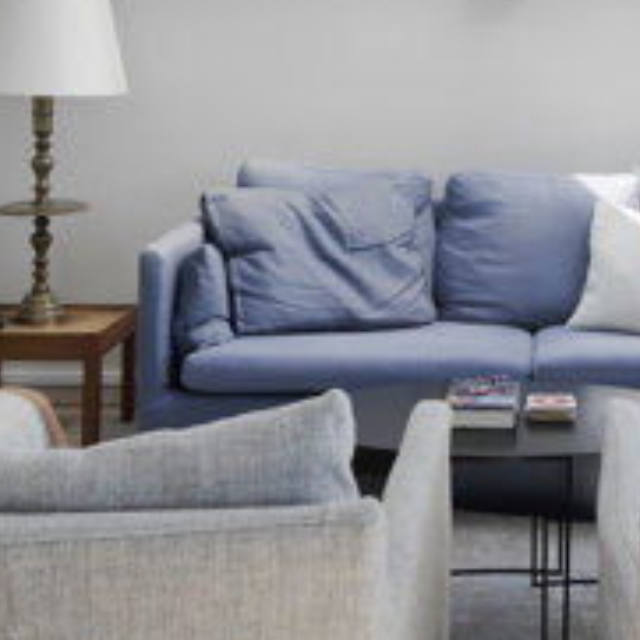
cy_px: 12
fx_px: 1294
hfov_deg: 26.7
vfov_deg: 26.4
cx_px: 587
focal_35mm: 62
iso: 160
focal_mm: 11
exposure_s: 1/13
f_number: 8
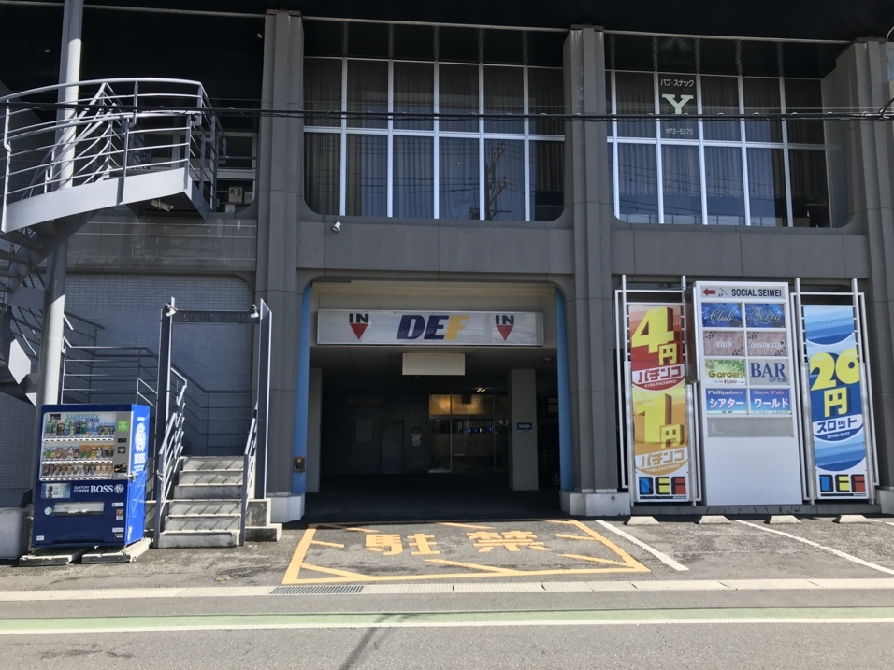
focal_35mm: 30
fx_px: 775
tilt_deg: +9.4
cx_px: 459
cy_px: 329
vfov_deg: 46.8
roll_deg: -0.5
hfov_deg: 60.0
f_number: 1.8
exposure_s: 1/798
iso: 20
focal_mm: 3.99
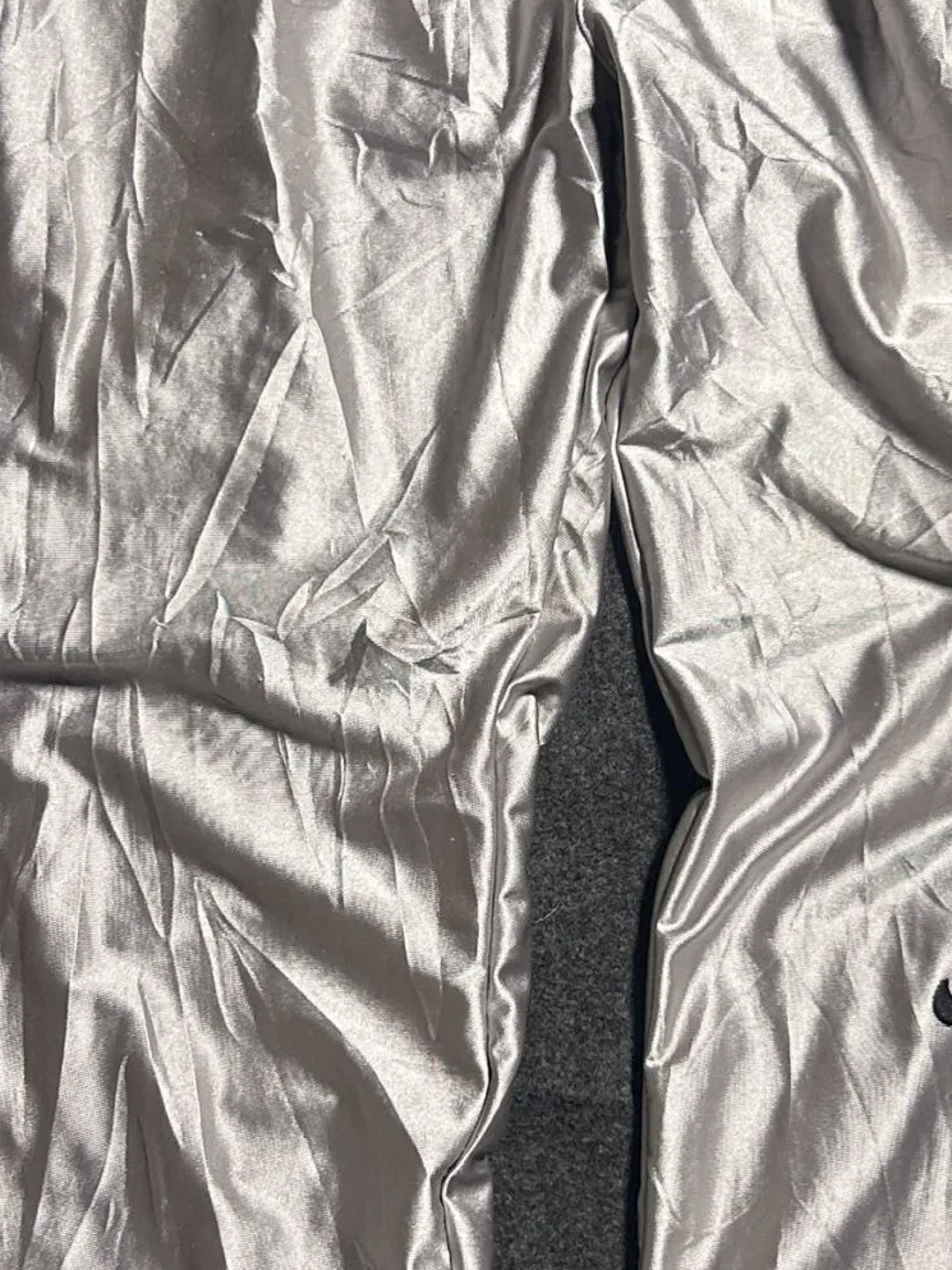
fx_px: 2456
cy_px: 700
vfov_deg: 28.9
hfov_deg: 21.9
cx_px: 567
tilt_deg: -62.1
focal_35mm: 67
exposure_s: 1/50
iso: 160
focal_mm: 5.7
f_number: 1.5
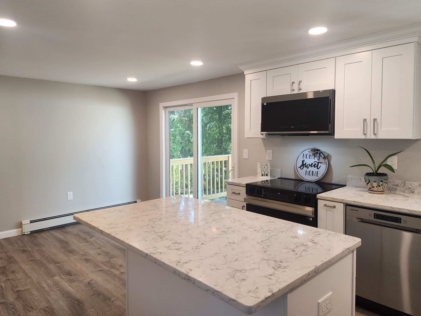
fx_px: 304
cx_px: 203
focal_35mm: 25
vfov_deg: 54.8
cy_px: 145
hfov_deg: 69.4
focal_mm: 6.4
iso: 160
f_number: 1.8
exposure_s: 1/180
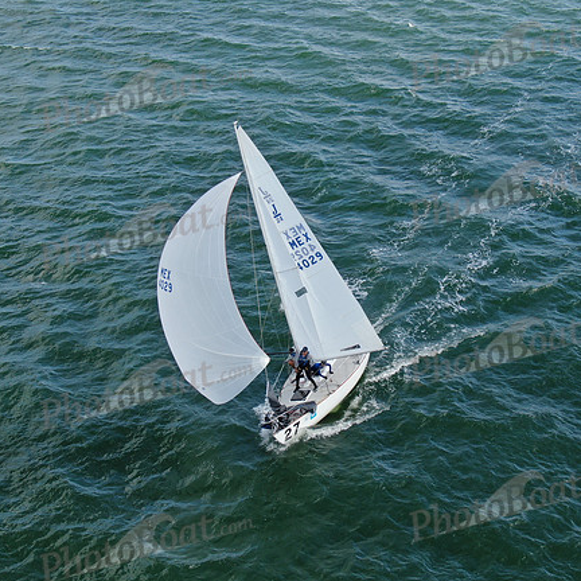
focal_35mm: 57
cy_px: 291
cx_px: 332
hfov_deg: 30.0
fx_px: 1082
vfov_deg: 30.0
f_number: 3.8
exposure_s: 1/400
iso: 100
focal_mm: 8.6
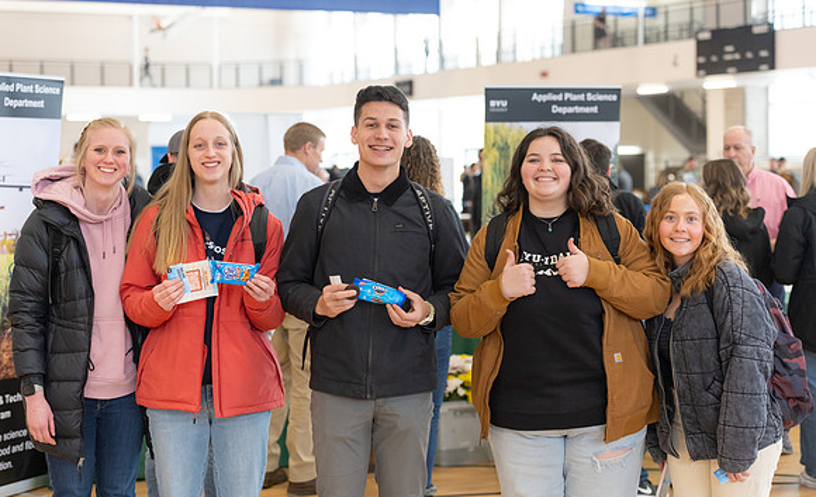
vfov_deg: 17.5
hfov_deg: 28.4
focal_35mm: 73
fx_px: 1614
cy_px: 231
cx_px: 408
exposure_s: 1/200
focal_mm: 70
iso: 1250
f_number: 3.5
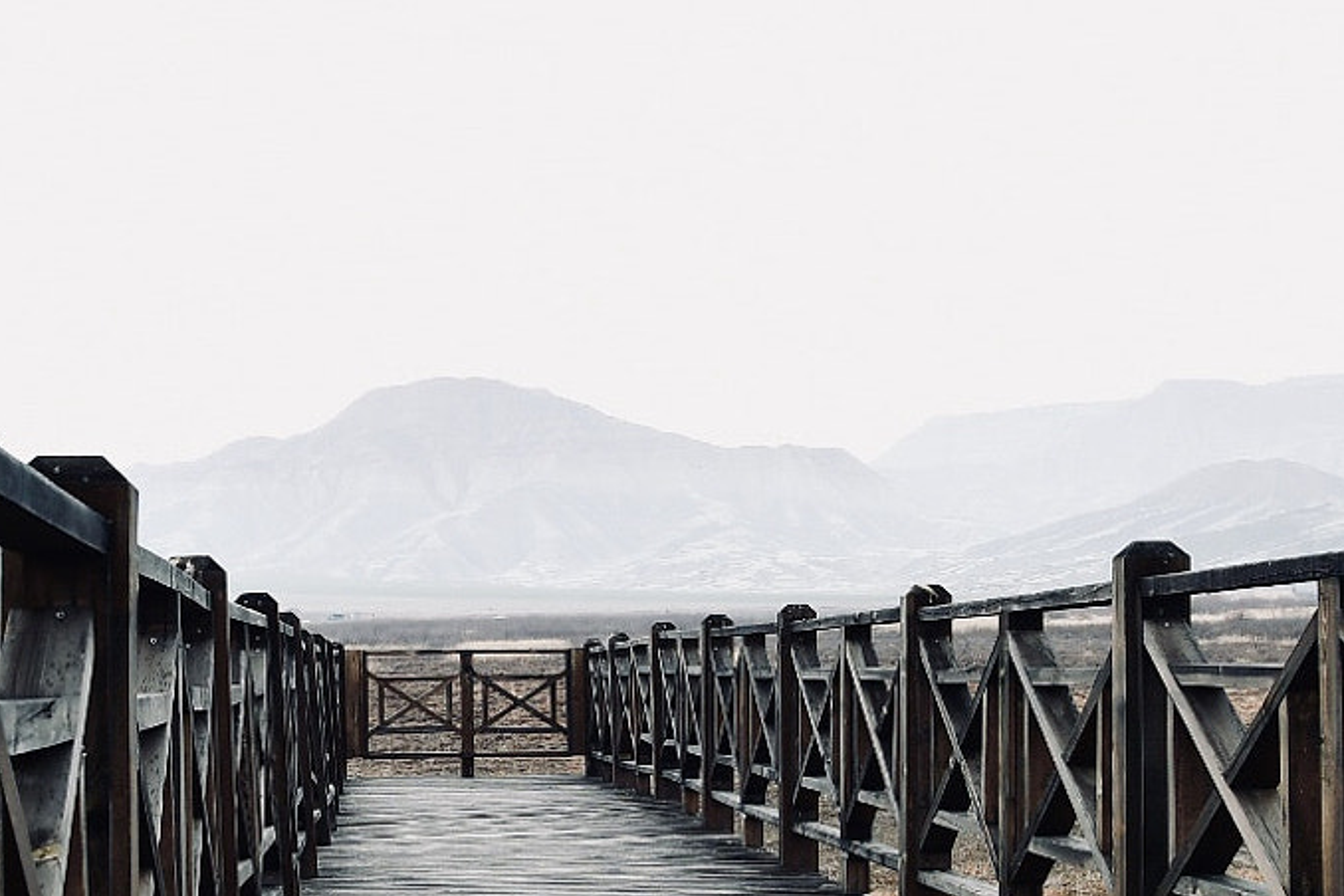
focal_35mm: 59
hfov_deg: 33.7
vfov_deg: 22.7
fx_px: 2202
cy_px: 707
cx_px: 482
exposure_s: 1/50
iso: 160
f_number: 8
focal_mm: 17
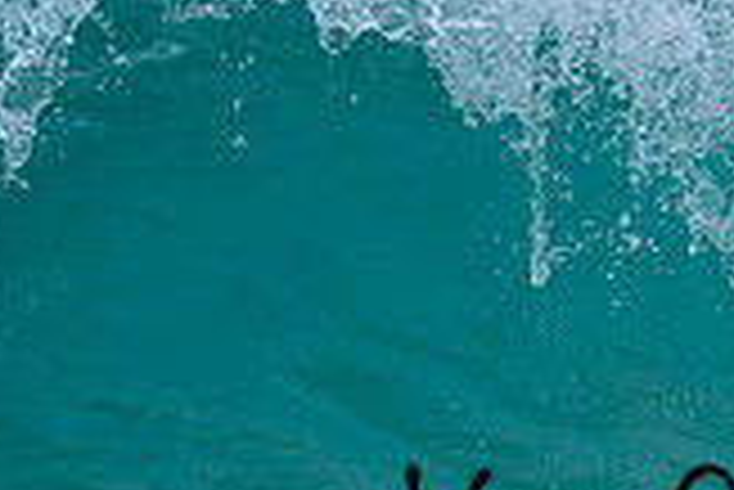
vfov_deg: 0.4
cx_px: 801
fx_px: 75810
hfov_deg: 0.6
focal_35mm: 3715
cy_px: 538
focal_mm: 800
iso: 400
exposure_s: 1/2000
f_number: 6.3
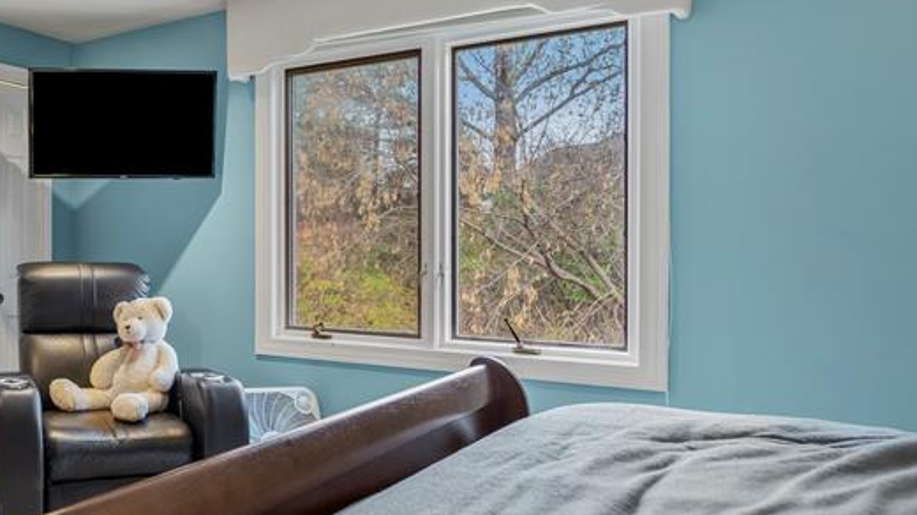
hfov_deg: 51.3
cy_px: 259
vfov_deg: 35.6
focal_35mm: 33
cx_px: 63
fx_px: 802
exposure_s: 1/5
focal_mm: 16
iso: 100
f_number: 4
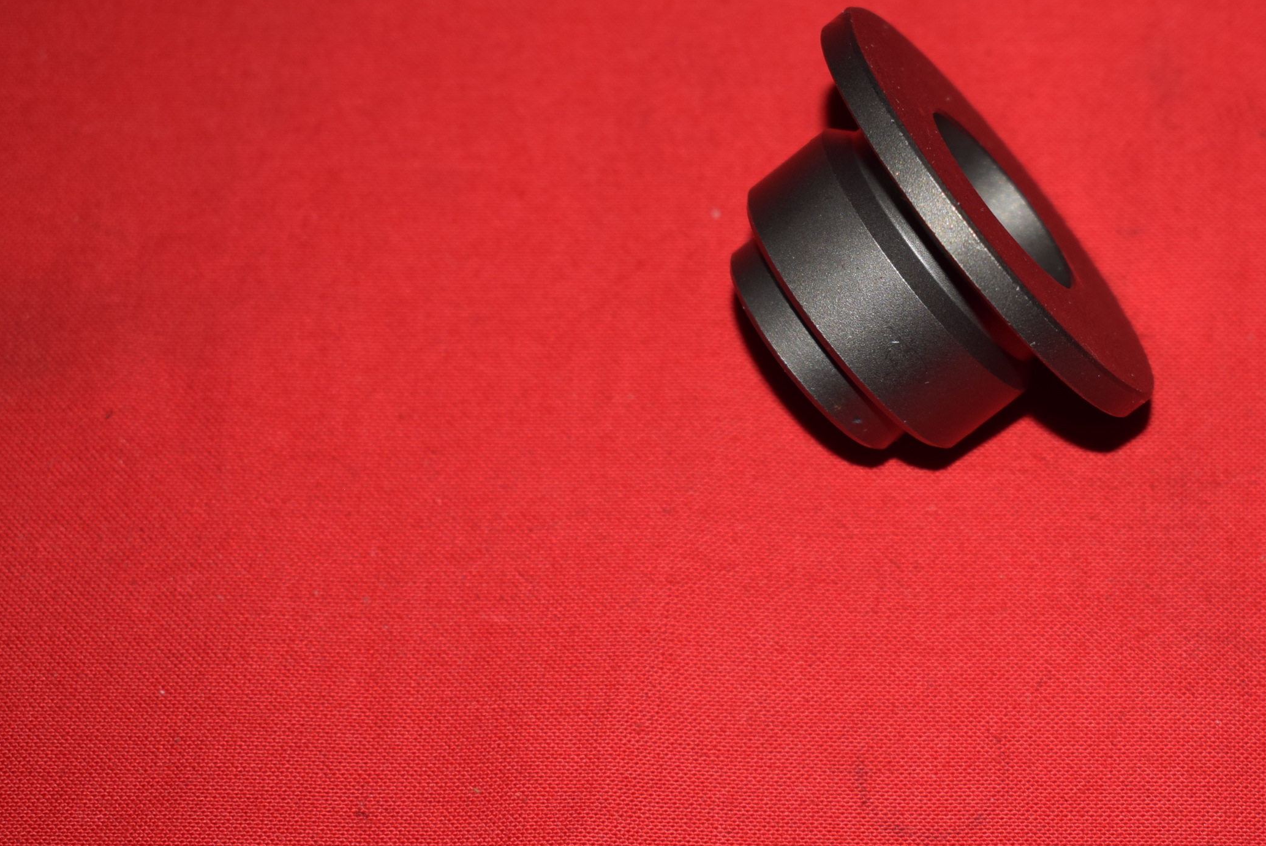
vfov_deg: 14.0
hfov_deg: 20.7
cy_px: 276
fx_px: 3439
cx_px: 905
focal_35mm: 98
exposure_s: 1/200
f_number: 5.6
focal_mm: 45
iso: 160
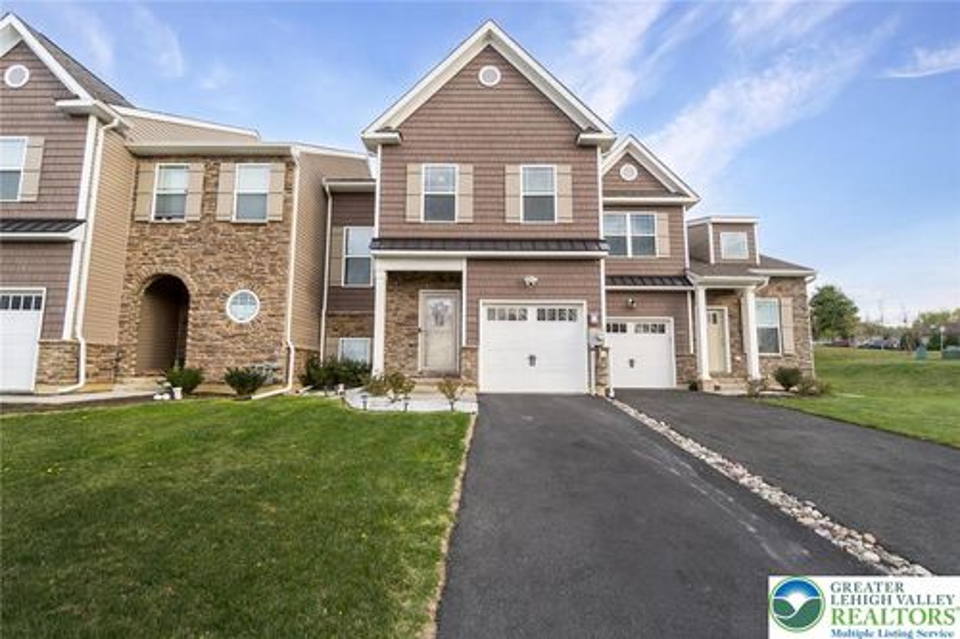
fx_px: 400
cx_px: 480
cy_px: 320
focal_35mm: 15
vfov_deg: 77.3
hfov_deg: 100.4
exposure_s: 1/100
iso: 100
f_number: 6.3
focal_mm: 10
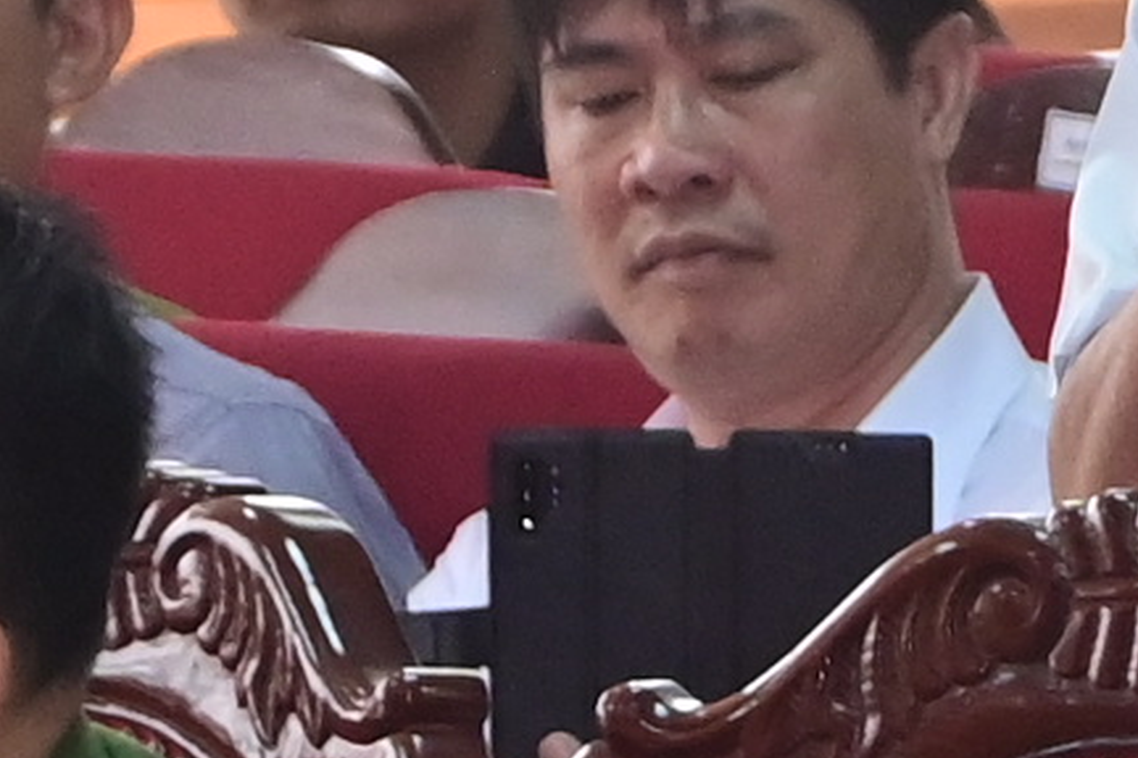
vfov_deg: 1.5
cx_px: 1470
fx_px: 29112
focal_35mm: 921
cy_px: 247
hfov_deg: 2.2
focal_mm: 90
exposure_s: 1/200
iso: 2000
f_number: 6.3
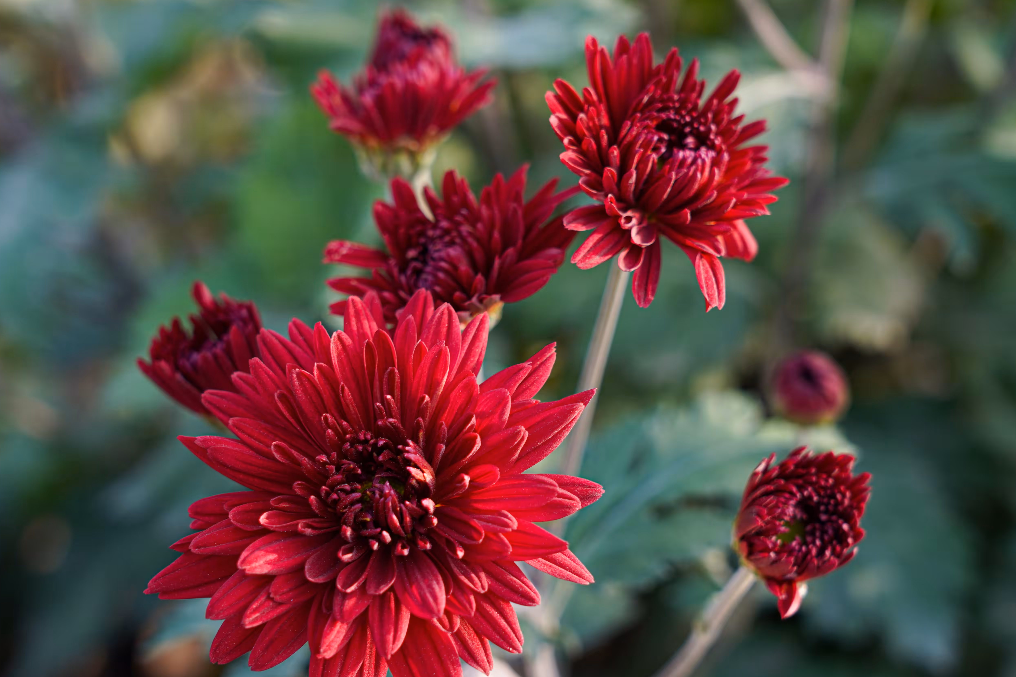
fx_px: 3556
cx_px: 467
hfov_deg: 16.3
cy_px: 373
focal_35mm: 126
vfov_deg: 10.9
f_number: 7.1
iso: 400
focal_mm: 105
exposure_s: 1/100
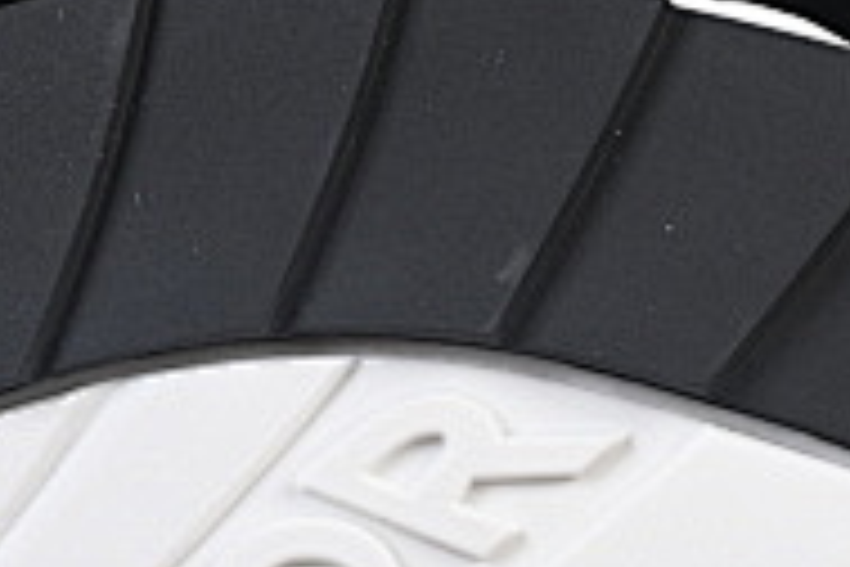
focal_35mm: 428
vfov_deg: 3.2
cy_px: 518
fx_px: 10105
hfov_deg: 4.8
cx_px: 998
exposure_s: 1/60
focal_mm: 50
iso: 160
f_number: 7.1
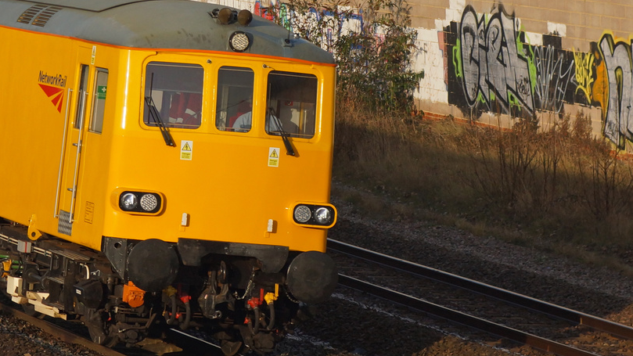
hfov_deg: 8.2
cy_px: 38
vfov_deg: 4.6
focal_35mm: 261
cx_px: -83
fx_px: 4381
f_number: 7.1
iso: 200
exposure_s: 1/1000
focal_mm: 70
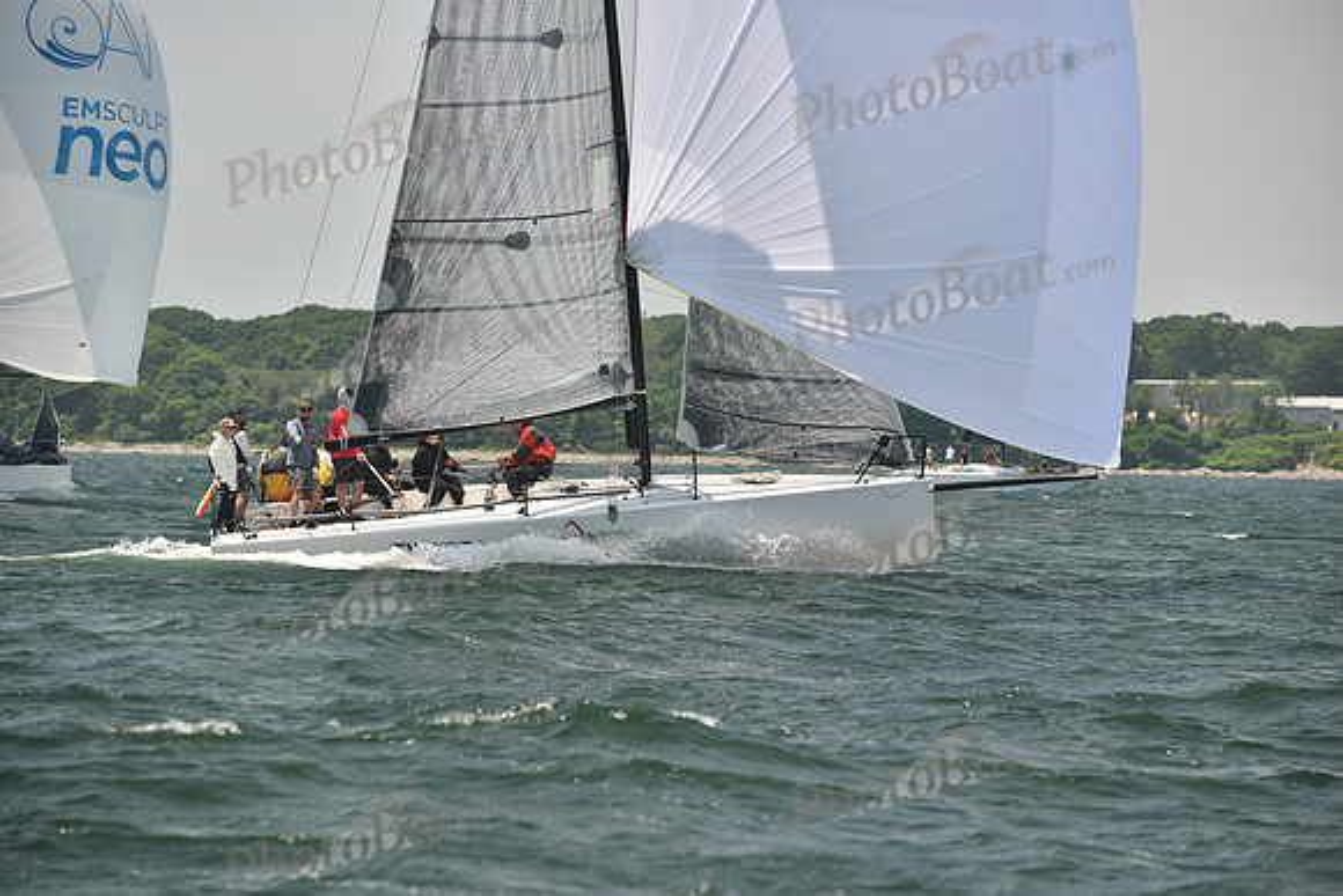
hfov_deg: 12.4
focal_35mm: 165
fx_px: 6157
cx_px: 672
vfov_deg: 8.3
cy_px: 448
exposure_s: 1/640
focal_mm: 165
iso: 250
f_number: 5.6
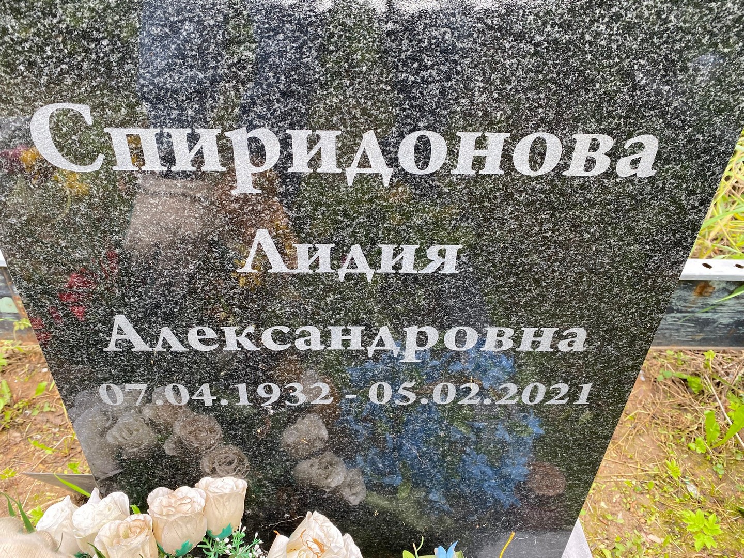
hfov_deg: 67.3
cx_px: 372
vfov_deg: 53.1
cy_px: 279
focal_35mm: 26
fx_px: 559
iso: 100
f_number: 1.8
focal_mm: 4.25
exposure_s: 1/121
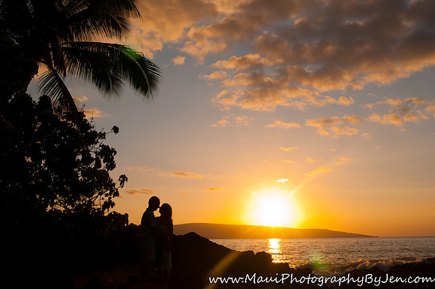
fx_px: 507
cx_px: 218
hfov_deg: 46.5
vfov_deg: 31.8
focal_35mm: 42
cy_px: 144
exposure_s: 1/80
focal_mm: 28
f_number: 18
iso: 200
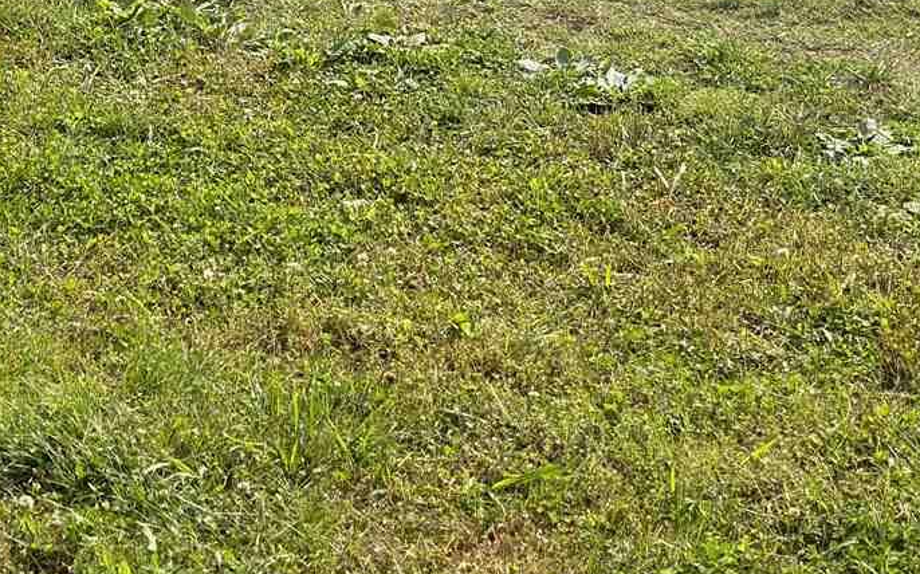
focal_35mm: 114
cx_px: 95
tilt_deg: -2.1
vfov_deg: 10.2
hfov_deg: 18.0
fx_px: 2857
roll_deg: +0.9
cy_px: -744
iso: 80
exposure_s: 1/2347
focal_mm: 6.76
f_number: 1.78
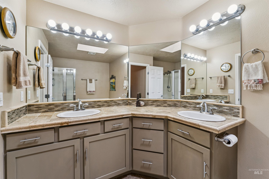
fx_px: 114
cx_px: 134
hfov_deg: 99.3
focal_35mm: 15
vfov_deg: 76.2
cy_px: 90
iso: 400
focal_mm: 15.3
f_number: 13
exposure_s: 1/6
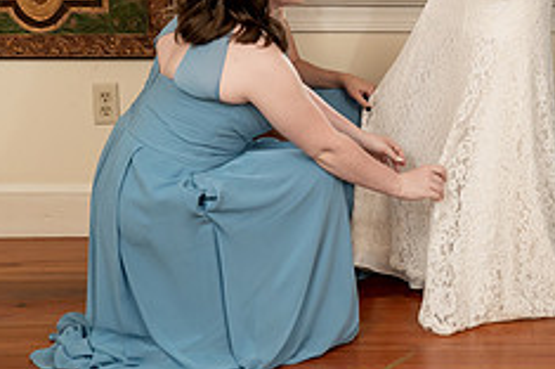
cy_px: -69
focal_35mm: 97
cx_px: 539
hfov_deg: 20.5
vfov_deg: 13.7
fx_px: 1493
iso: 2000
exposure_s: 1/250
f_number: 5.6
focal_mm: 37
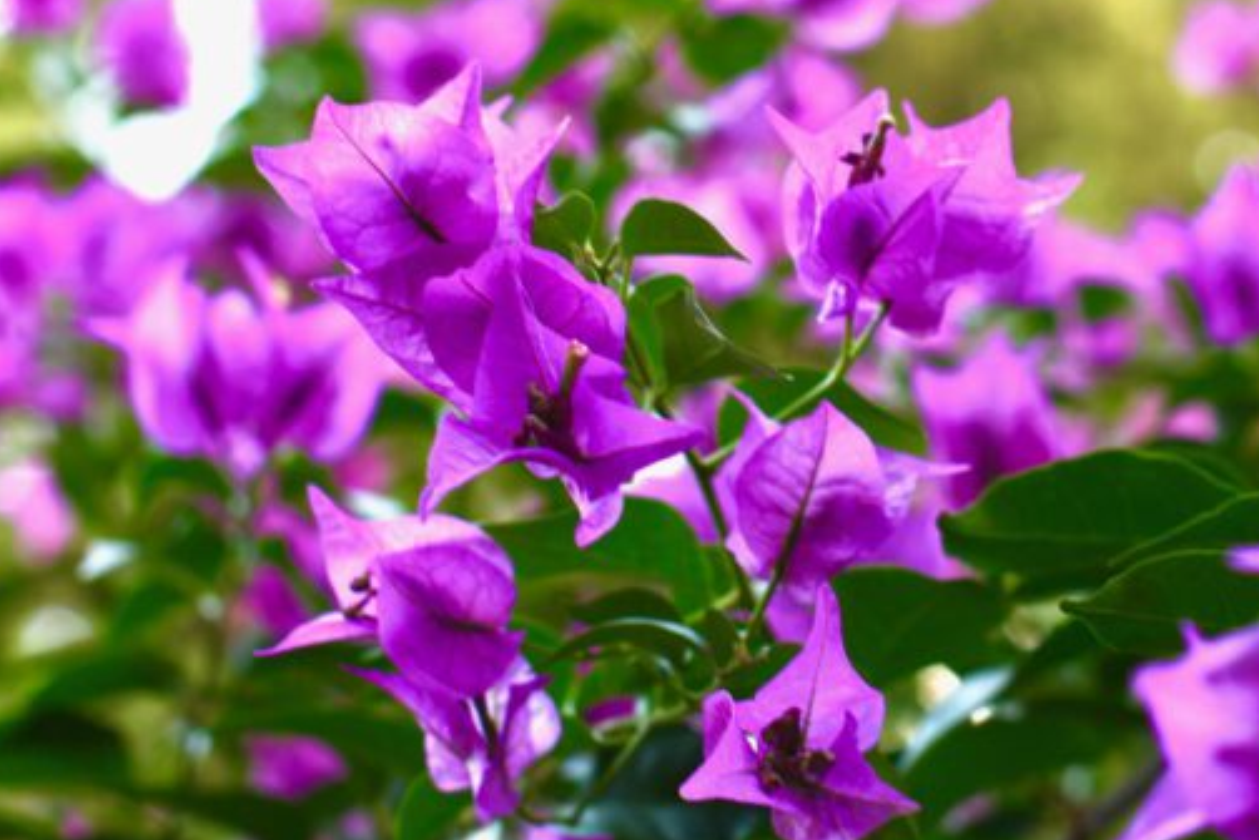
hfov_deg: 19.9
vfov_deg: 13.4
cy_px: 179
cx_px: 935
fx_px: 3568
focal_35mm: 102
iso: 200
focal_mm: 50
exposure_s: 1/50
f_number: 4.5
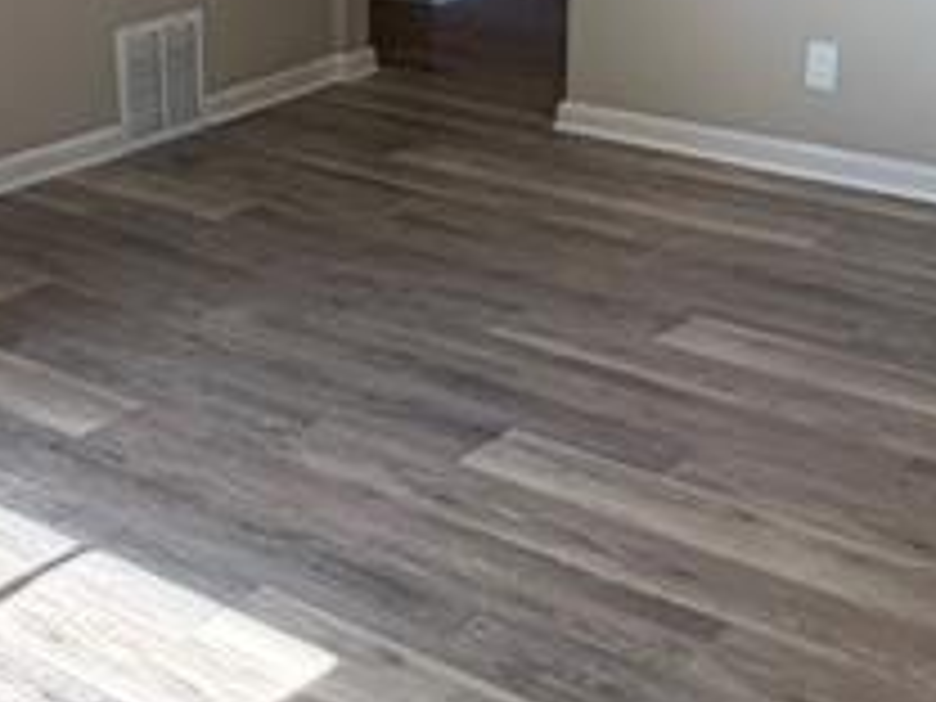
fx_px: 1866
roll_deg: +0.8
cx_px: 266
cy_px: 0
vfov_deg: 20.6
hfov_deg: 27.9
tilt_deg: -12.4
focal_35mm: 69
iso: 100
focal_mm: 2.22
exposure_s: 1/121
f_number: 2.2
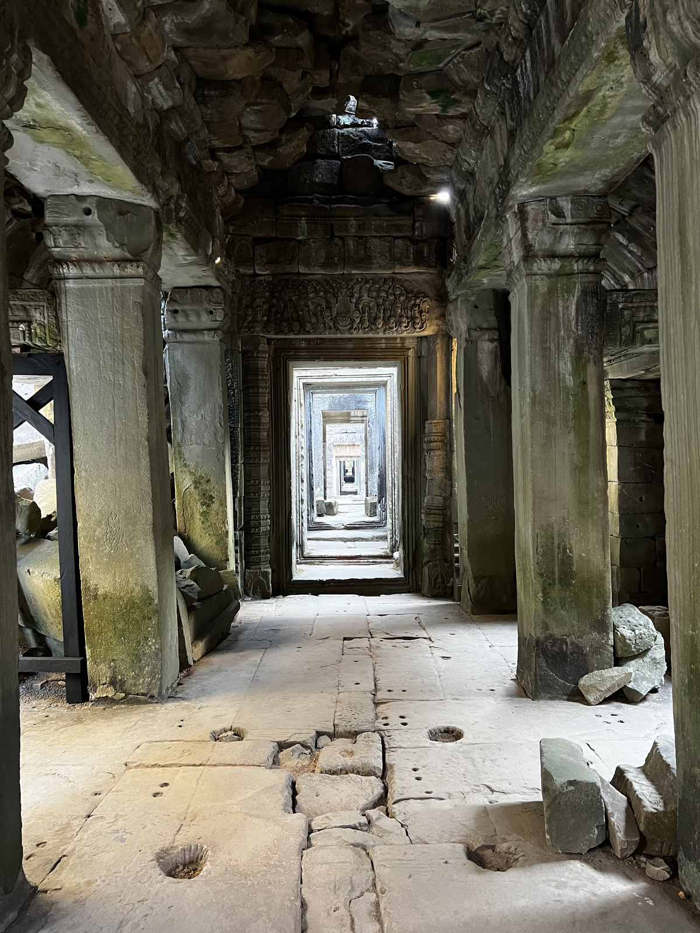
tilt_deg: -1.5
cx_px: 350
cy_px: 466
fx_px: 701
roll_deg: +0.6
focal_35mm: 26
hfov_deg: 53.1
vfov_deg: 67.3
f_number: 1.5
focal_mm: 5.7
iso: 500
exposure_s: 1/60
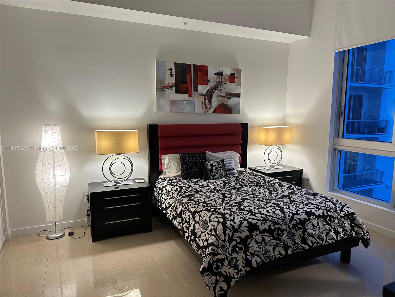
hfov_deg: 71.6
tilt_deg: -8.2
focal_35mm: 24
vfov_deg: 56.8
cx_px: 198
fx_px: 274
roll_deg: -0.6
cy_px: 148
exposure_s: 1/120
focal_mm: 6.86
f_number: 1.78
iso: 160
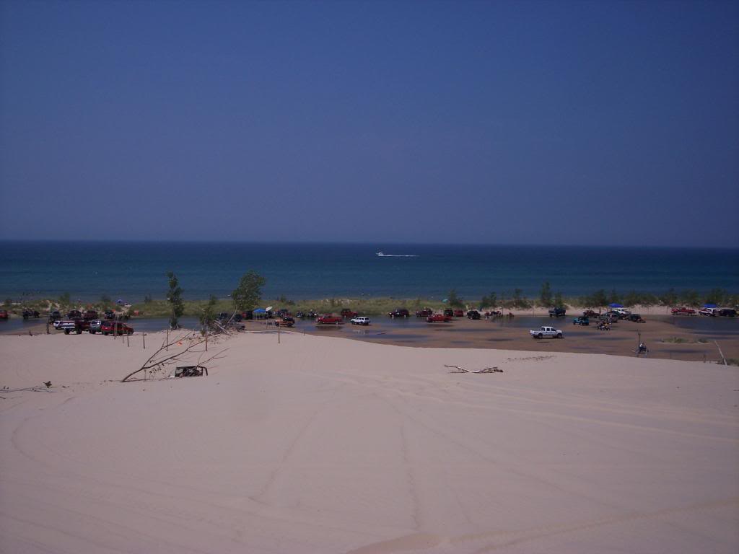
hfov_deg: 47.9
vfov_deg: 36.8
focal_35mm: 39
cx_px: 370
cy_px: 277
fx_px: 833
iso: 100
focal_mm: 8
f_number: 5.6
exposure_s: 1/1500
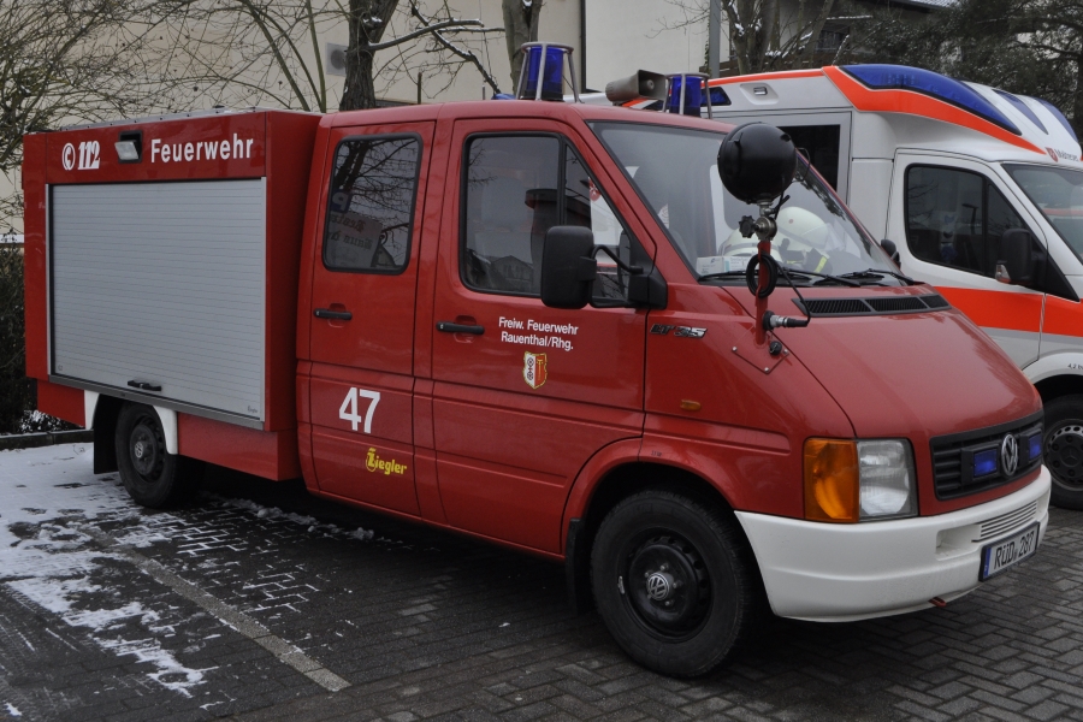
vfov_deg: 40.0
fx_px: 993
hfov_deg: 57.2
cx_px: 542
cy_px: 361
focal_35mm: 33
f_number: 11
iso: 640
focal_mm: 22
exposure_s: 1/500
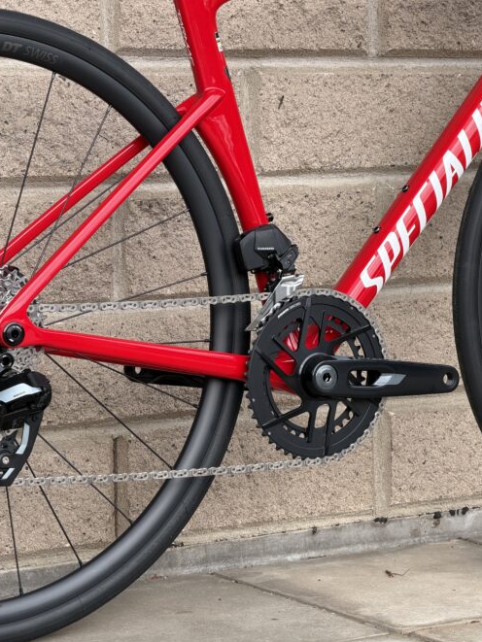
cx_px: 250
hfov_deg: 12.3
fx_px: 2246
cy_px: 263
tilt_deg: -4.1
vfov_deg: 16.3
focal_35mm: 121
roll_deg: -0.2
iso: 50
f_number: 2.8
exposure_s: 1/217
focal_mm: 16.89
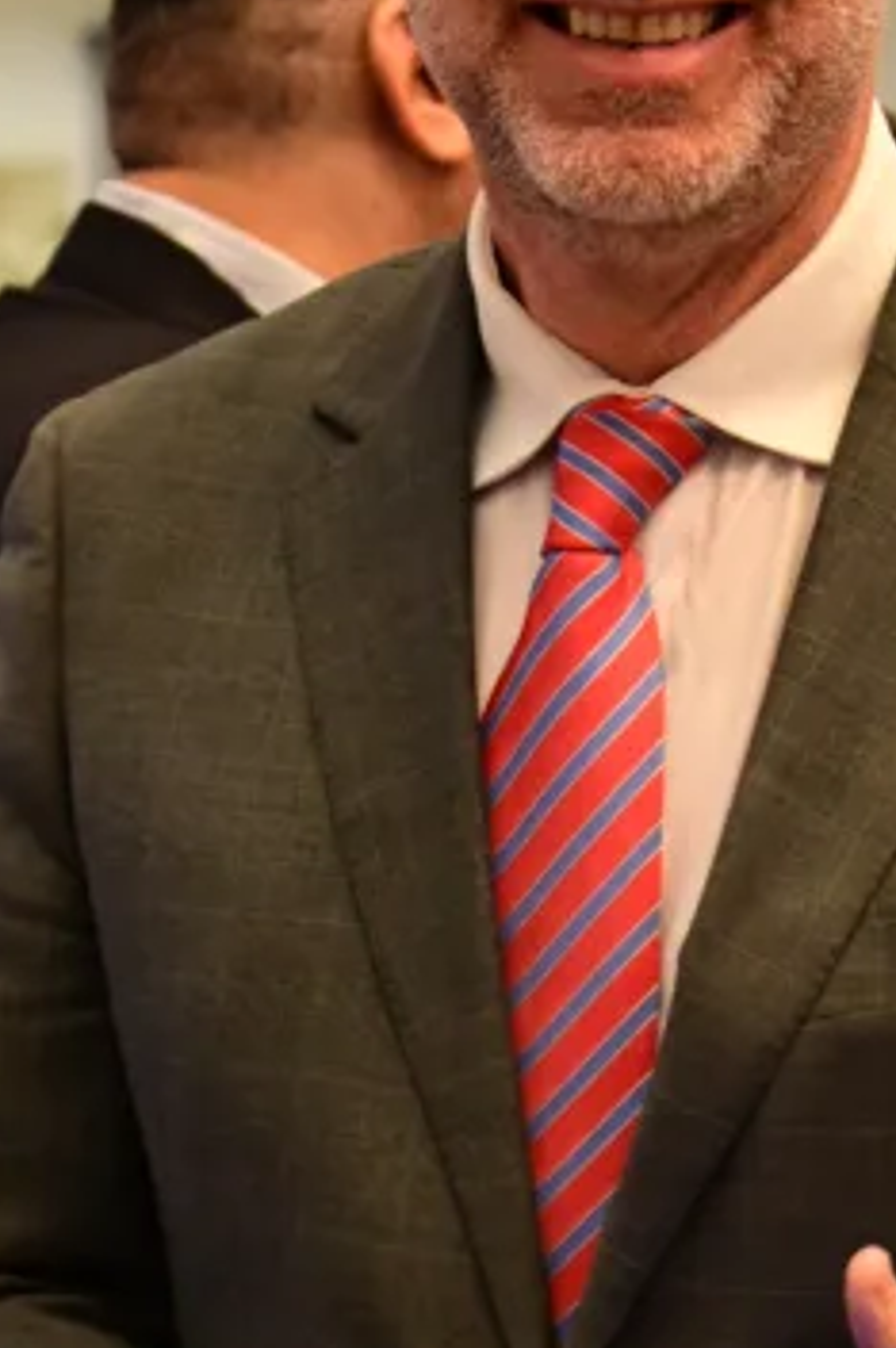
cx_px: 664
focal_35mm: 134
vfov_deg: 15.3
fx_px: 5012
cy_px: 762
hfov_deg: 10.2
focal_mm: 46
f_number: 4
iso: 3200
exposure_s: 1/250
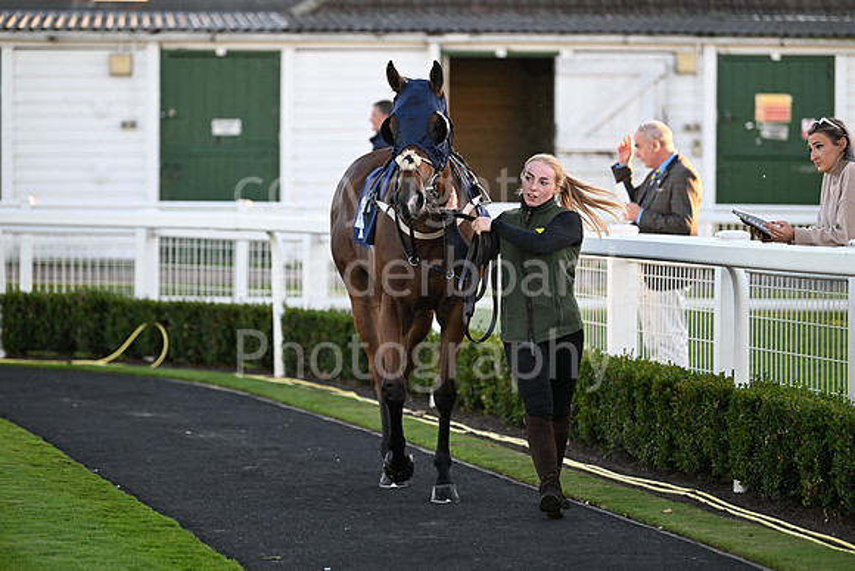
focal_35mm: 150
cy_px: 286
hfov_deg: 13.7
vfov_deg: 9.2
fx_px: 3563
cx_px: 428
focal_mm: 150
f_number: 2.8
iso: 640
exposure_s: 1/800
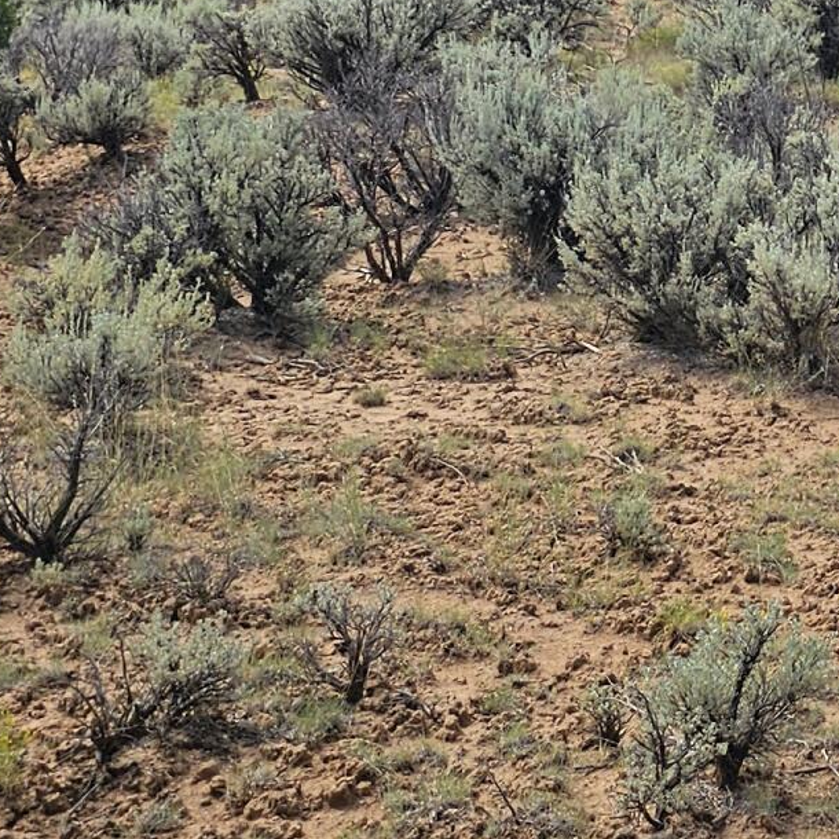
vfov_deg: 17.1
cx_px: 1184
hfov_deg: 16.2
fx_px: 2742
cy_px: 78
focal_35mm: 100
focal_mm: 6.3
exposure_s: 1/989
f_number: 1.7
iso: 10
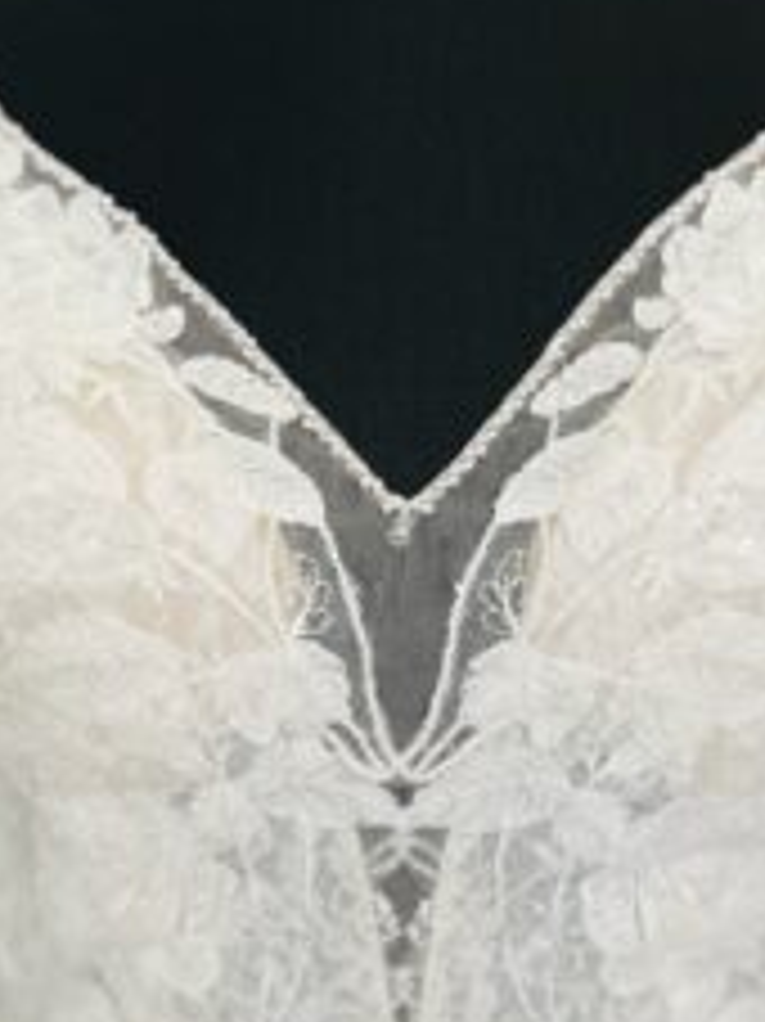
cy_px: 534
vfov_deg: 38.9
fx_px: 1445
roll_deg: +1.2
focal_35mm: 49
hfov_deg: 29.6
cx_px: 414
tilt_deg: -10.1
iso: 50
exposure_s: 1/307
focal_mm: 5.1
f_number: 1.6
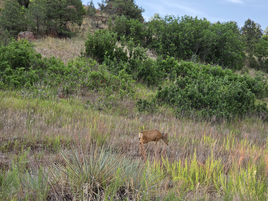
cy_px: 100
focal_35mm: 69
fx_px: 534
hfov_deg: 28.2
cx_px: 134
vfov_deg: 21.3
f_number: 2.4
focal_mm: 7
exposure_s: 1/326
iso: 25
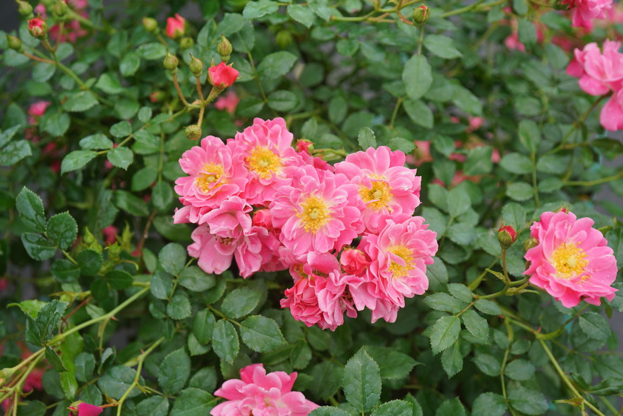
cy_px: 208
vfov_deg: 27.0
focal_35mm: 50
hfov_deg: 39.6
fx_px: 865
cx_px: 312
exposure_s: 1/80
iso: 100
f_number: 5
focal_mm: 50
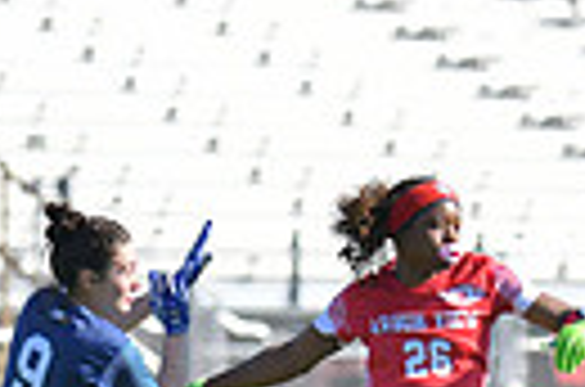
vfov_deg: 1.7
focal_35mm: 806
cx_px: 513
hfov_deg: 2.6
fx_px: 13066
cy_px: 421
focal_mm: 180
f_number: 2.8
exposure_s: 1/4000
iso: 400
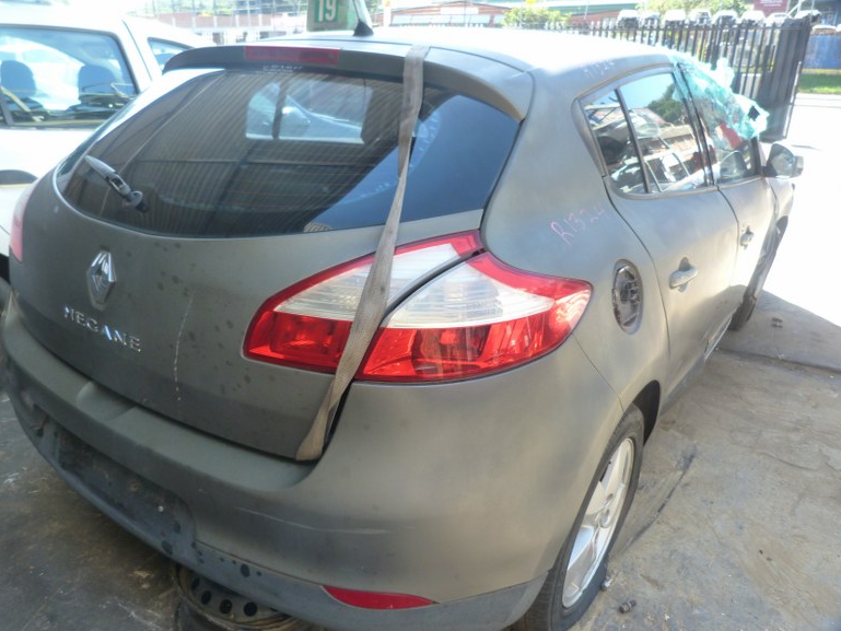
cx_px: 416
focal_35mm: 26
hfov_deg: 67.3
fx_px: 632
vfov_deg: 53.1
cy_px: 327
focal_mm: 4.5
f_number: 2.8
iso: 125
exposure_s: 1/60
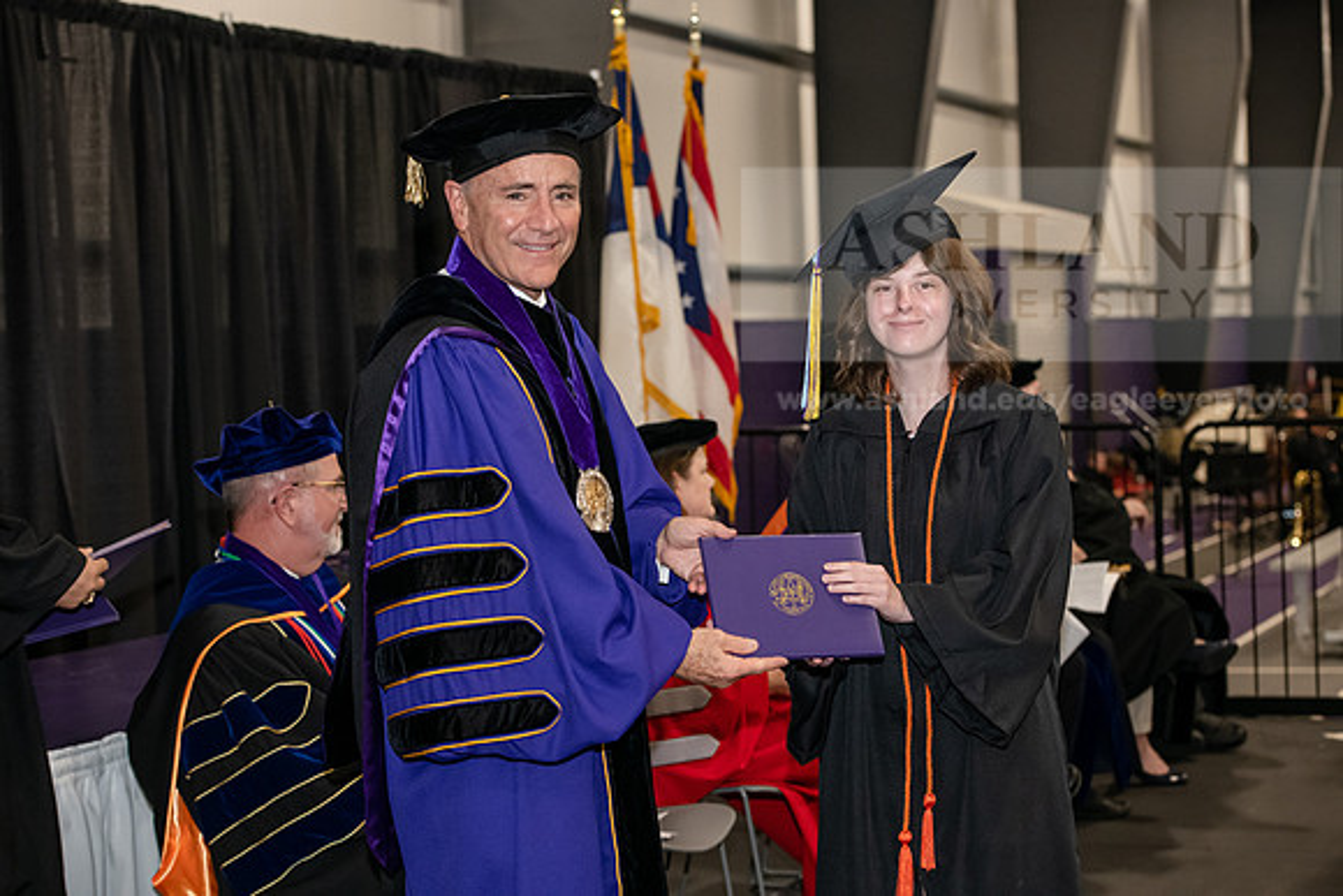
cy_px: 448
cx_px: 672
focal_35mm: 70
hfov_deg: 28.8
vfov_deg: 19.5
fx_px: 2612
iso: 2500
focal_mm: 70
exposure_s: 1/200
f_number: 5
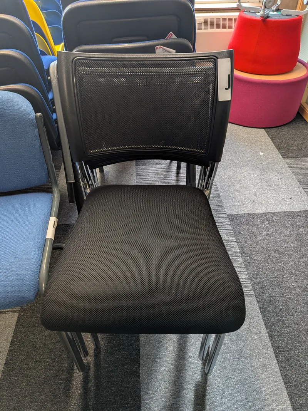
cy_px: 206
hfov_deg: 56.8
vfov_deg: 71.6
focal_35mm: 24
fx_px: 285
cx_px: 154
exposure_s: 1/25
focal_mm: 4.53
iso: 63
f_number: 1.7
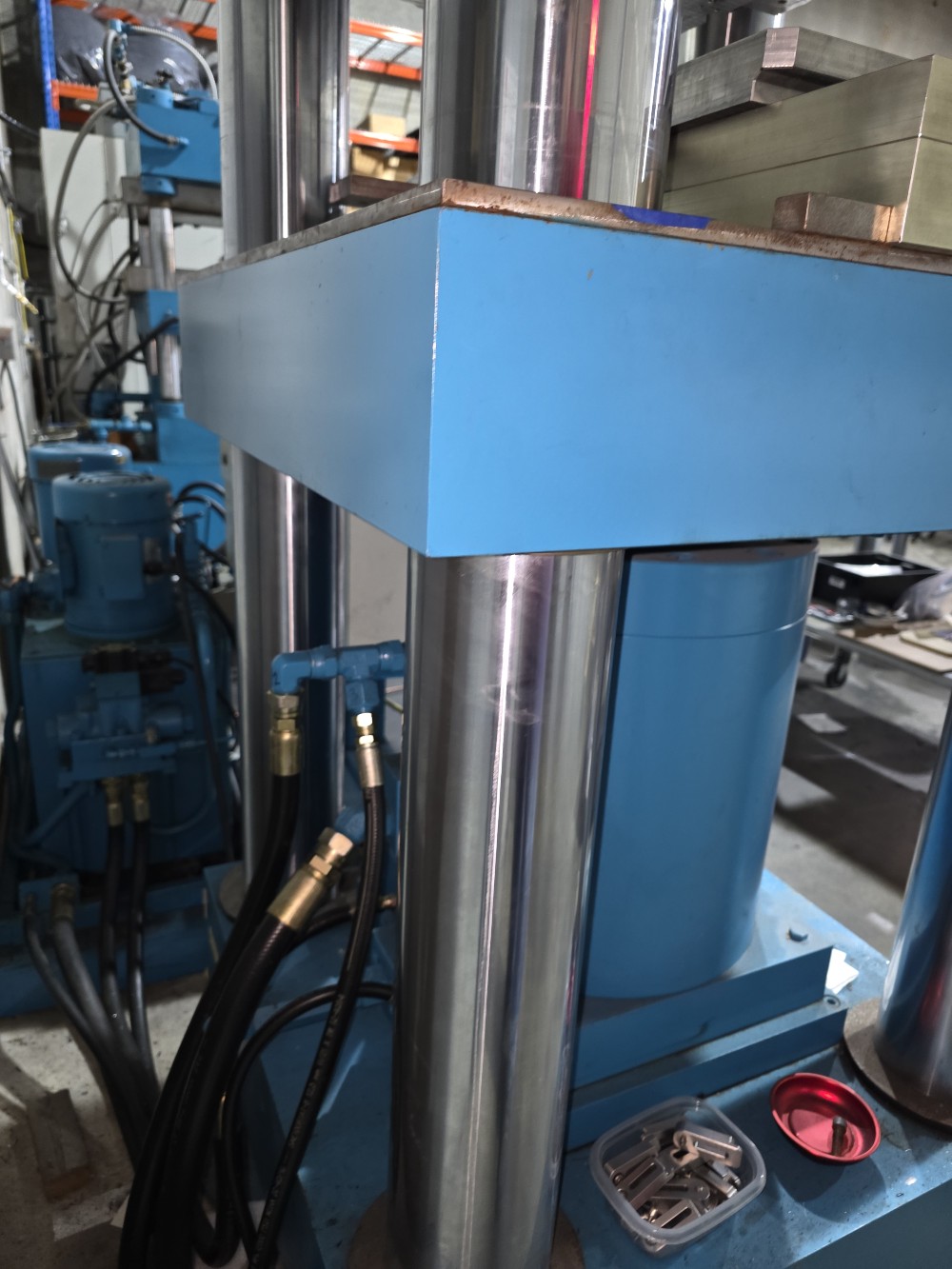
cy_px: 634
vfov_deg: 73.9
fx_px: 843
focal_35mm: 23
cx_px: 476
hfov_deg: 58.9
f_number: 1.7
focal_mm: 6.3
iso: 1250
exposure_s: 1/12
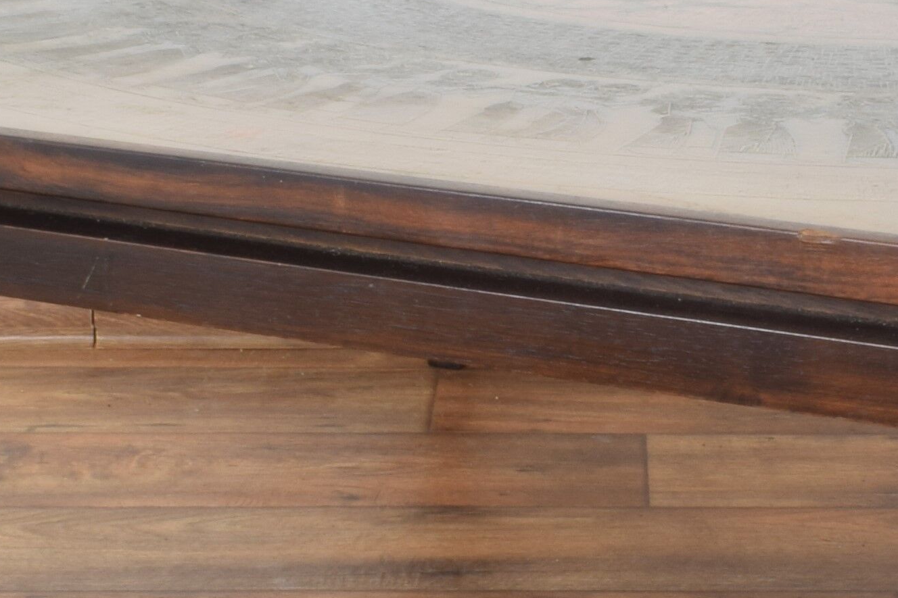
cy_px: 458
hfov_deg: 16.7
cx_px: 689
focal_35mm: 122
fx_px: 3043
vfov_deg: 11.2
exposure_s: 5
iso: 100
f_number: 22
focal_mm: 18
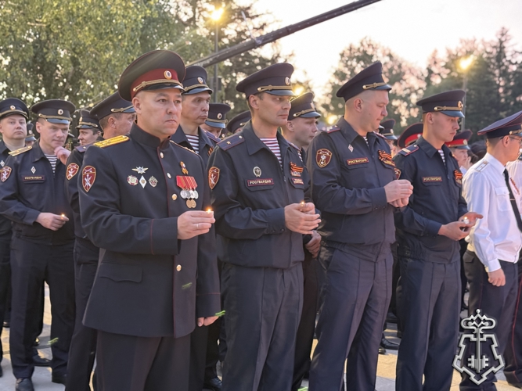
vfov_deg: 30.3
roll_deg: -1.2
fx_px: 724
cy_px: 196
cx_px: 261
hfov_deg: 39.7
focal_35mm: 48
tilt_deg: -1.7
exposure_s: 1/18
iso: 800
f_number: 1.78
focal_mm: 6.76
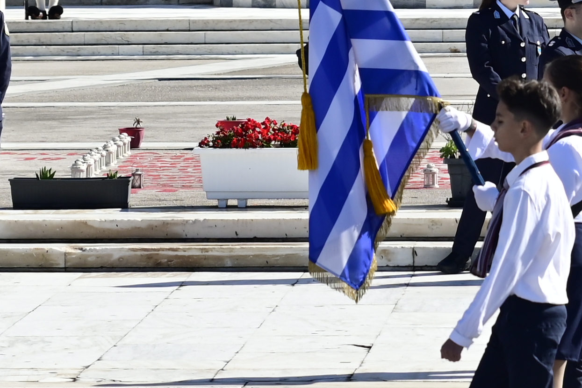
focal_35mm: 370
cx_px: 763
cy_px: -17
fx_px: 5981
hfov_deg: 5.5
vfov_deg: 3.7
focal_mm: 78
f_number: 5.6
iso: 160
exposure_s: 1/800
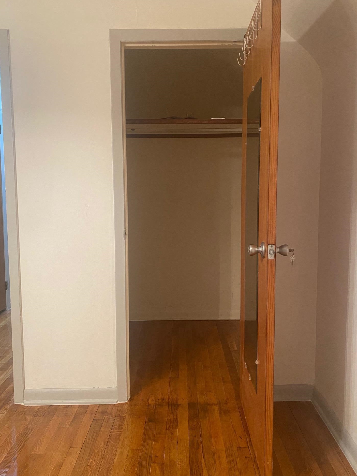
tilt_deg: -4.4
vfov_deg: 63.4
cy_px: 230
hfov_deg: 49.7
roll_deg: +1.0
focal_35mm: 28
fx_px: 385
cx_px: 181
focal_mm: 4.25
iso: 320
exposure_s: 1/60
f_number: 1.8
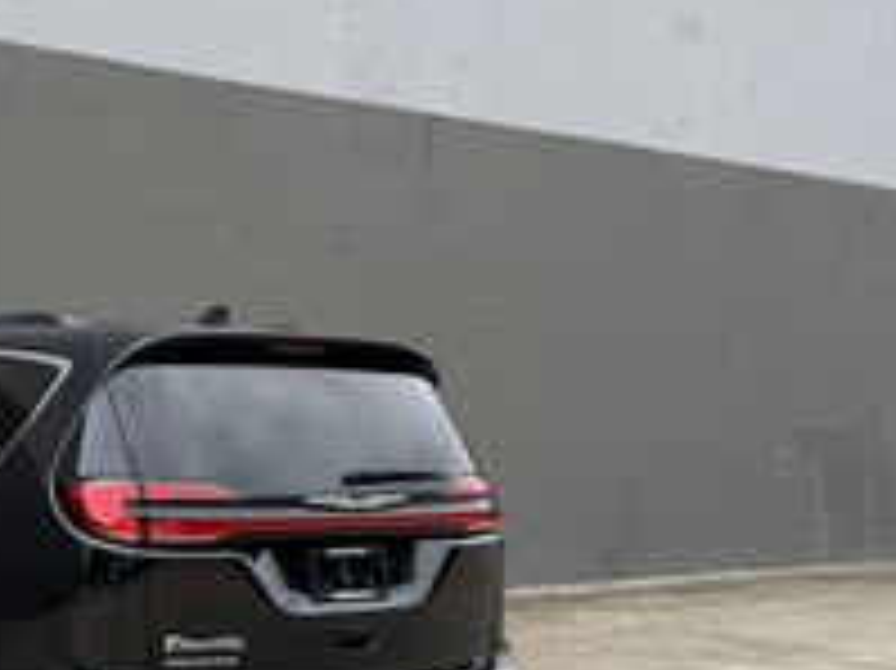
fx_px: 1500
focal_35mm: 58
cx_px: 108
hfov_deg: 31.8
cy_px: 351
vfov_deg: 25.2
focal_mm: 6.76
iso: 80
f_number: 1.78
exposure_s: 1/898
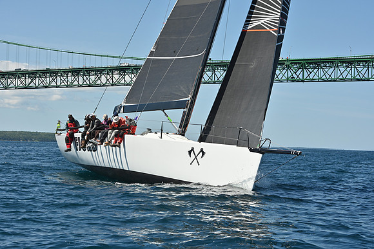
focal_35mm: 90
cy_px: 124
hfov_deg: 22.6
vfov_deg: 15.2
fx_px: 935
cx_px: 187
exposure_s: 1/1000
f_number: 10
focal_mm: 90
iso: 320
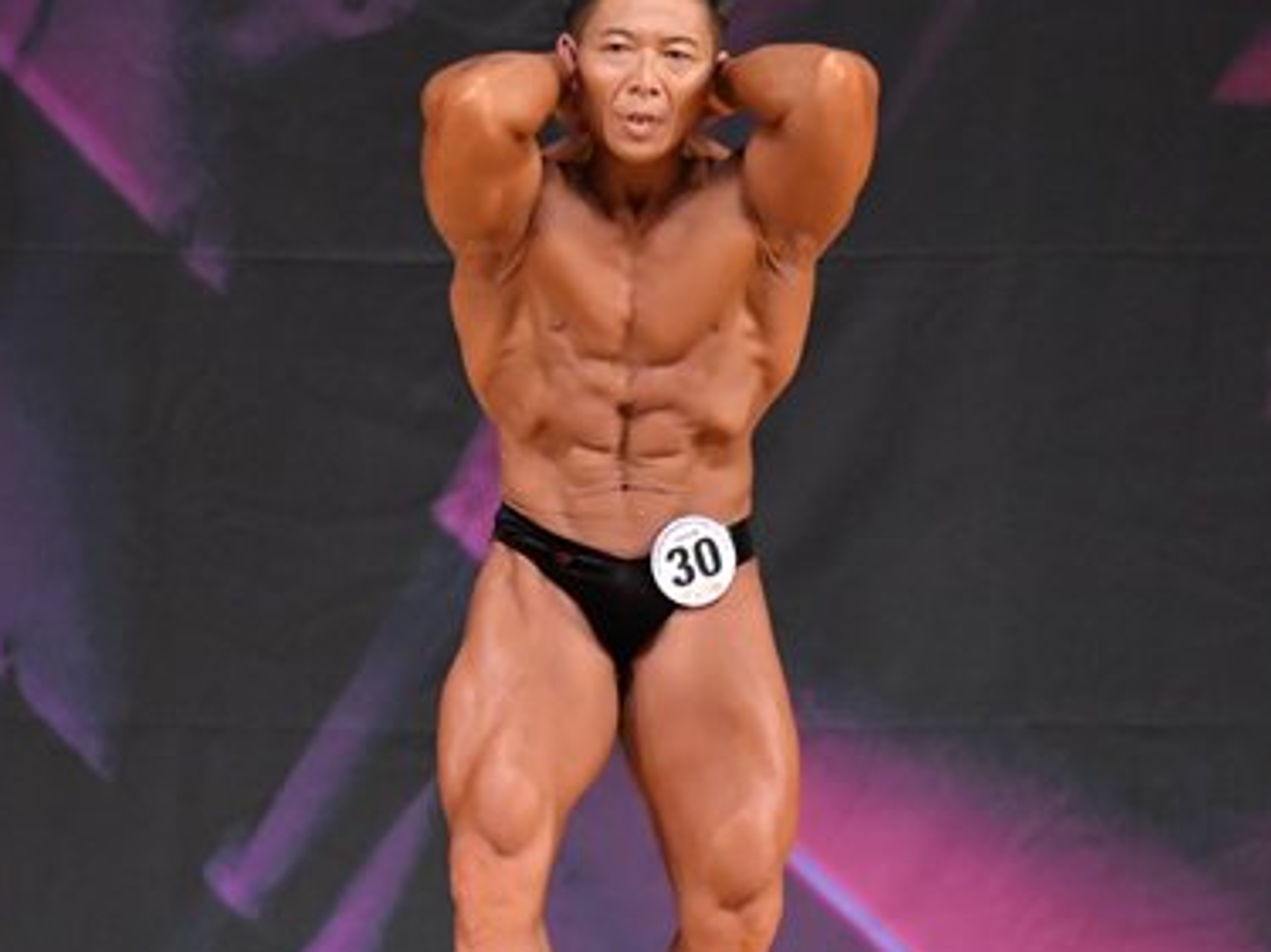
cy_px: 545
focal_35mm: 566
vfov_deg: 2.6
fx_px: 20775
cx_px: 188
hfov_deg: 3.5
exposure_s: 1/400
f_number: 5.6
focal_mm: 190
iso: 6400
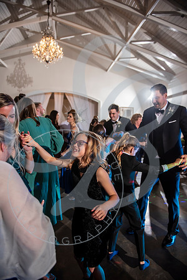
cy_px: 140
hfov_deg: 53.1
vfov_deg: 73.7
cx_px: 94
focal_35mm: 24
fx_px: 187
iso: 1000
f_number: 2.8
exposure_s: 1/125
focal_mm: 24
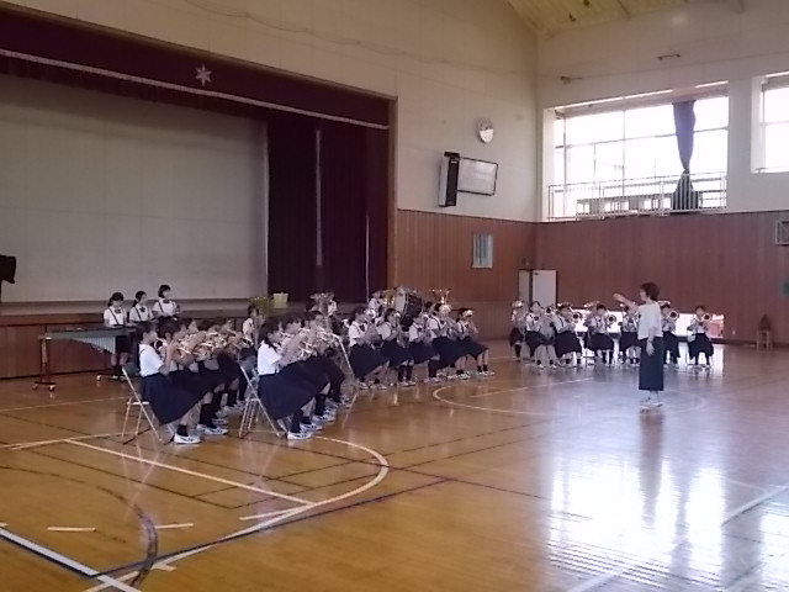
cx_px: 394
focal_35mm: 39
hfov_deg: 47.9
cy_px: 296
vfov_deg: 36.8
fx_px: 889
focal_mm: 6.9
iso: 400
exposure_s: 1/160
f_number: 3.9
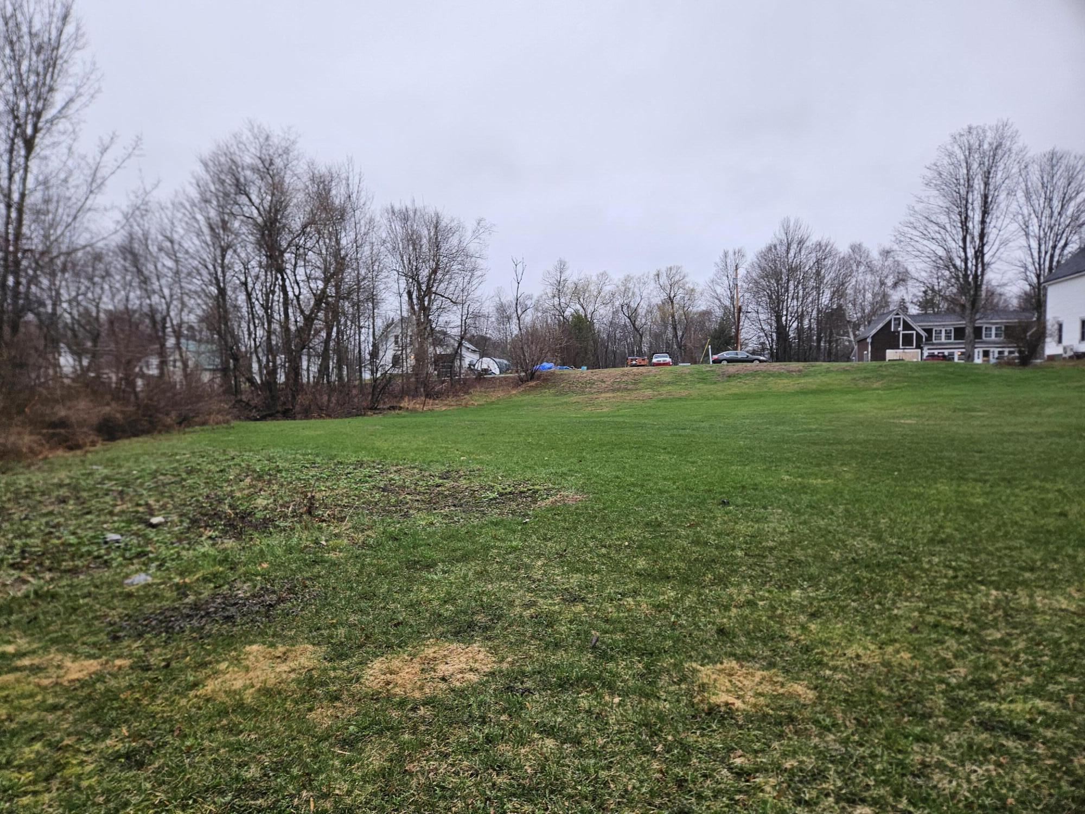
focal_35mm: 23
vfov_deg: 58.9
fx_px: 721
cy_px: 407
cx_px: 542
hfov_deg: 73.9
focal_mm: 5.4
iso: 40
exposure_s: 1/237
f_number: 1.8
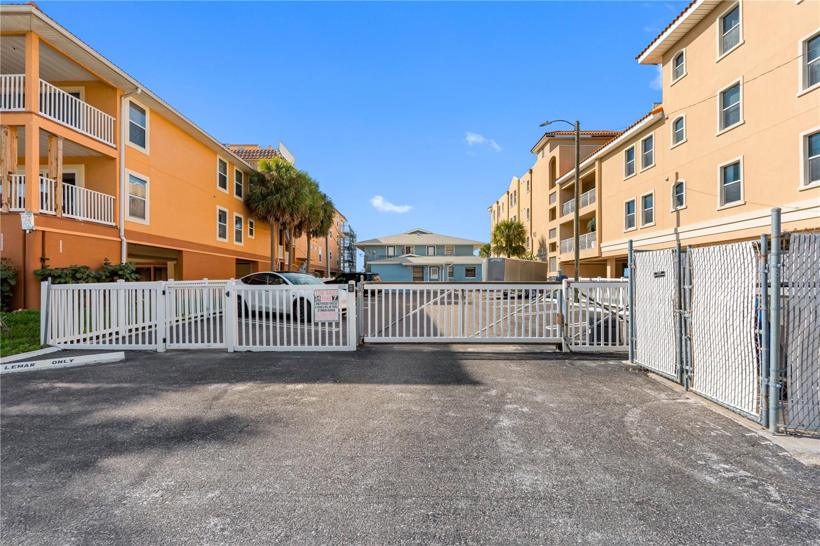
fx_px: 364
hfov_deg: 96.7
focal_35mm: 16
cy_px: 273
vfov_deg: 73.7
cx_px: 410
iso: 125
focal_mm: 16
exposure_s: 1/250
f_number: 11
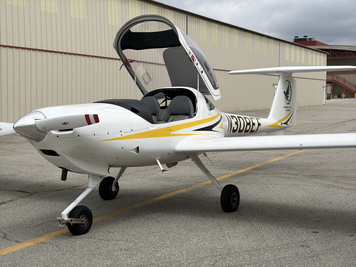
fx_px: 535
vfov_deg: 28.0
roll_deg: +0.6
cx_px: 178
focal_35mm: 52
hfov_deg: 36.8
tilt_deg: -3.6
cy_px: 134
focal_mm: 5.96
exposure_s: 1/5814
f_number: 1.6
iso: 40
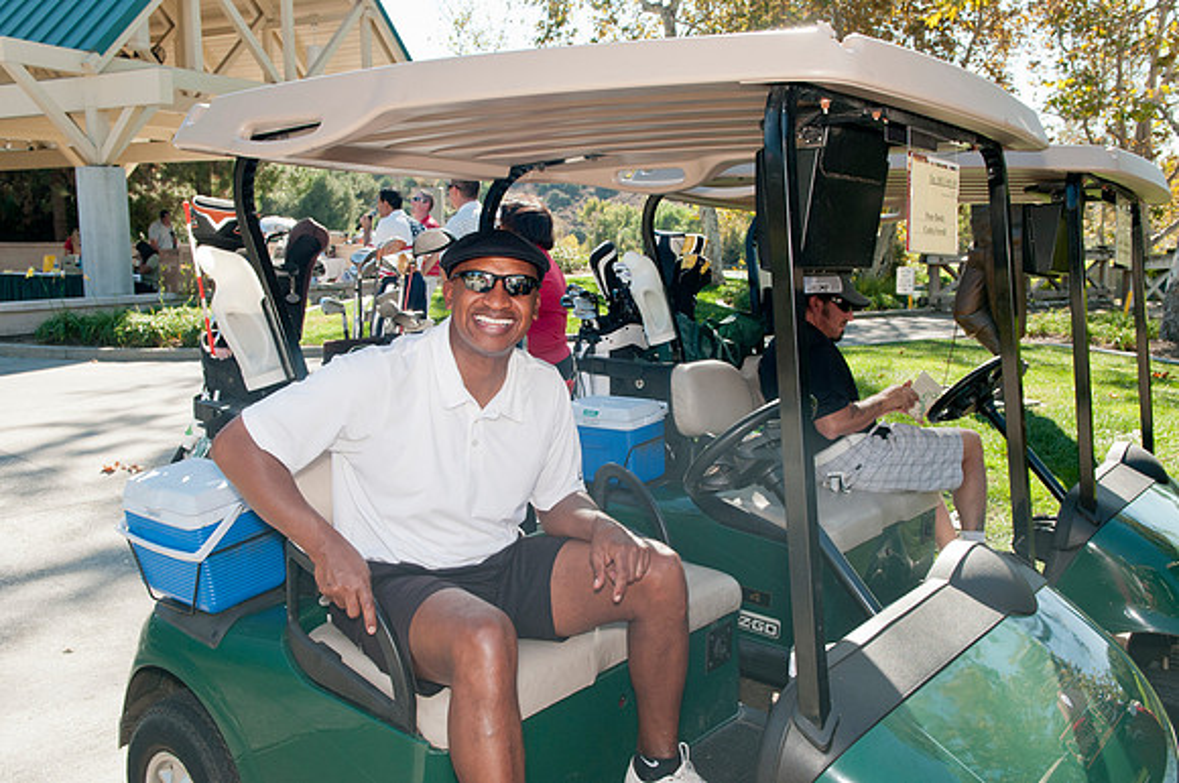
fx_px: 1079
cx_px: 590
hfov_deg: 57.3
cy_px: 392
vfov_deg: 39.9
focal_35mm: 33
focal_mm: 22
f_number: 7.1
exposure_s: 1/125
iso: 400
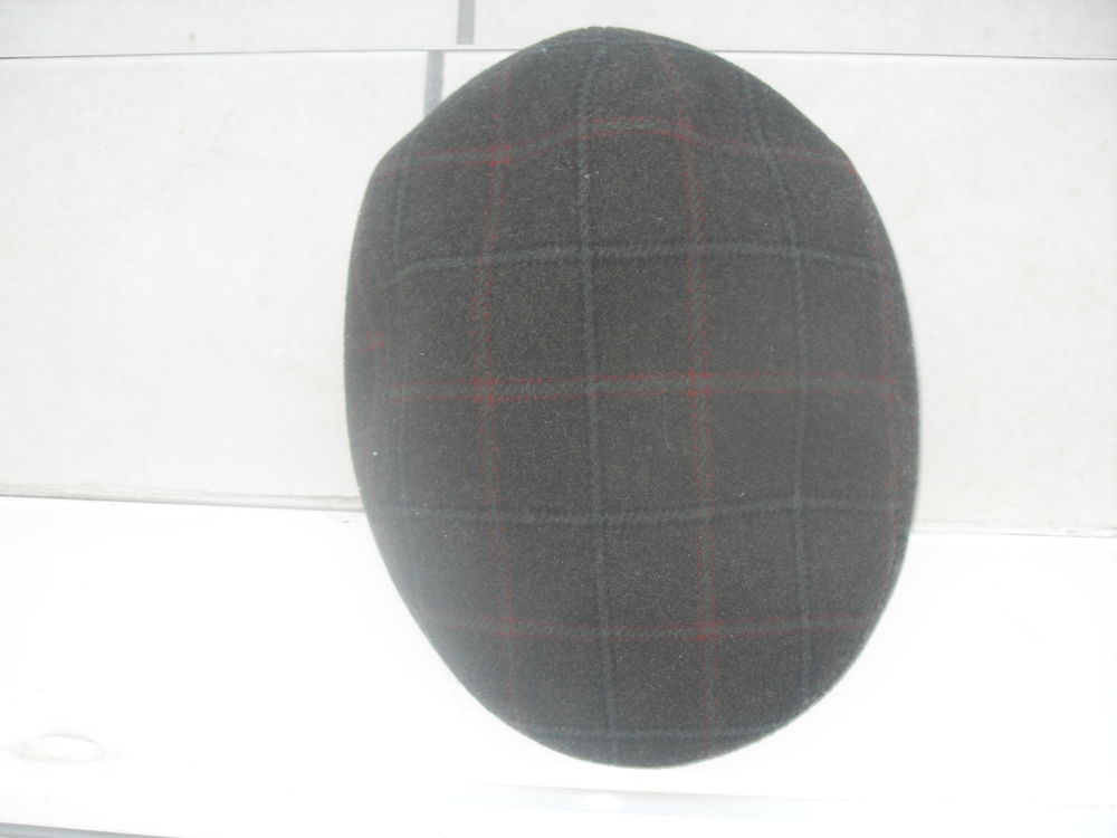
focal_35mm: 37
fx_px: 1194
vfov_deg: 38.7
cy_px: 419
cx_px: 558
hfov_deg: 50.1
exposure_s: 1/45
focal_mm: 6.3
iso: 100
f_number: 2.8
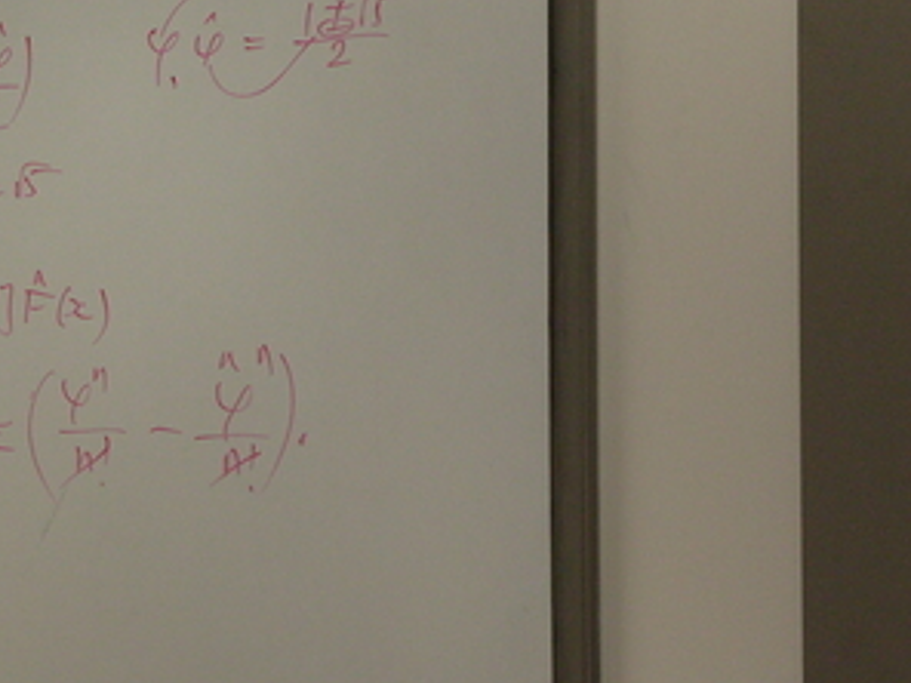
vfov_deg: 8.1
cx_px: 62
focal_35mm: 184
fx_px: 4842
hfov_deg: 10.7
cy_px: 271
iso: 160
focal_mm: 18.9
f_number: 3.4
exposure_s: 1/90
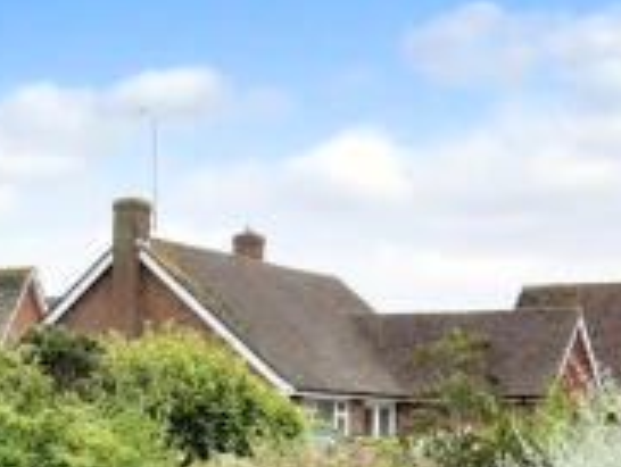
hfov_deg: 19.5
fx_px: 1724
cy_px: 465
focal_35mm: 96
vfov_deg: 15.2
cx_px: -67
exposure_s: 1/500
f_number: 3.5
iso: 80
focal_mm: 5
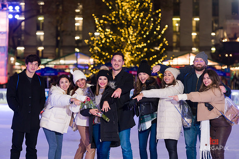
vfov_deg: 12.4
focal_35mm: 110
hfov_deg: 18.6
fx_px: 730
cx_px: 120
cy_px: 80
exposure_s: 1/200
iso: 2000
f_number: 3.2
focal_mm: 110
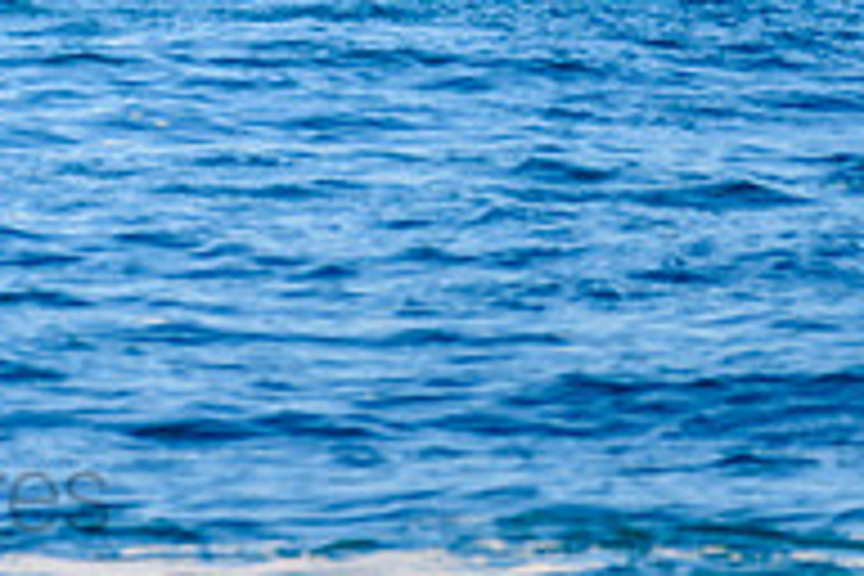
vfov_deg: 0.7
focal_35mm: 1857
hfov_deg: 1.1
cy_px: -383
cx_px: 57
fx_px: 44565
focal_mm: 500
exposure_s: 1/2000
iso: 280
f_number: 5.6
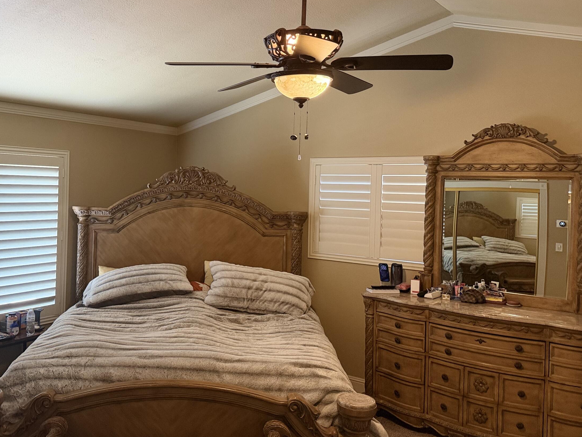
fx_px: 555
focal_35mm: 33
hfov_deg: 54.8
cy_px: 194
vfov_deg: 42.9
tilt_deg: -0.8
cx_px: 223
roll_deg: -2.0
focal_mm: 6.76
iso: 400
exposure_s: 1/60
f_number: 1.78
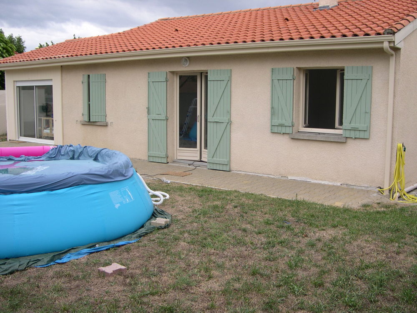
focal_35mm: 38
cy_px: 156
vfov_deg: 37.7
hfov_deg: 49.0
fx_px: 458
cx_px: 208
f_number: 2.8
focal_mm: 8
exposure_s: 1/545
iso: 100
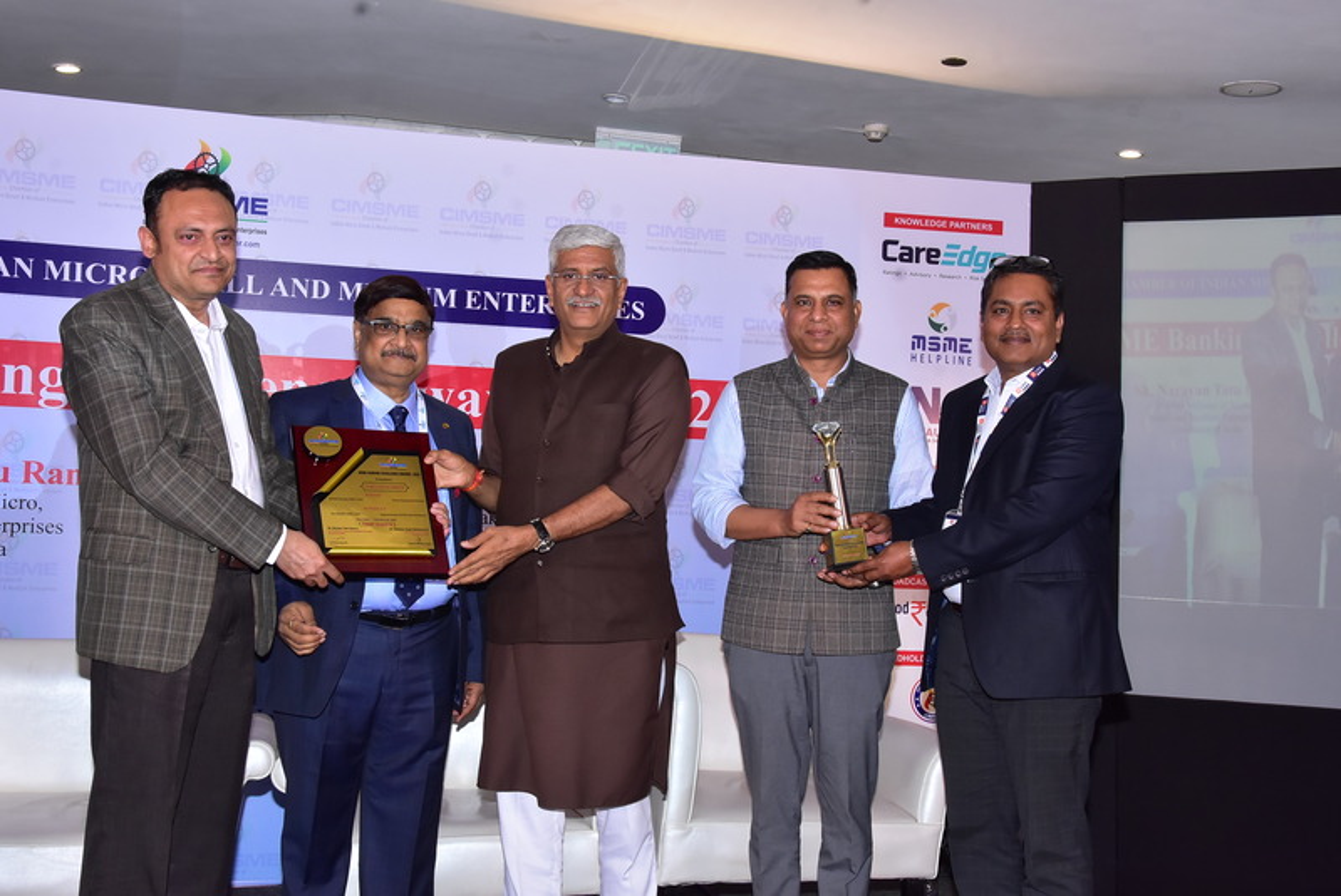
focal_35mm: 45
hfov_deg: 43.6
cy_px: 448
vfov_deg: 29.9
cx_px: 670
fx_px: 1678
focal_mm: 30
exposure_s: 1/125
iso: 1250
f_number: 9
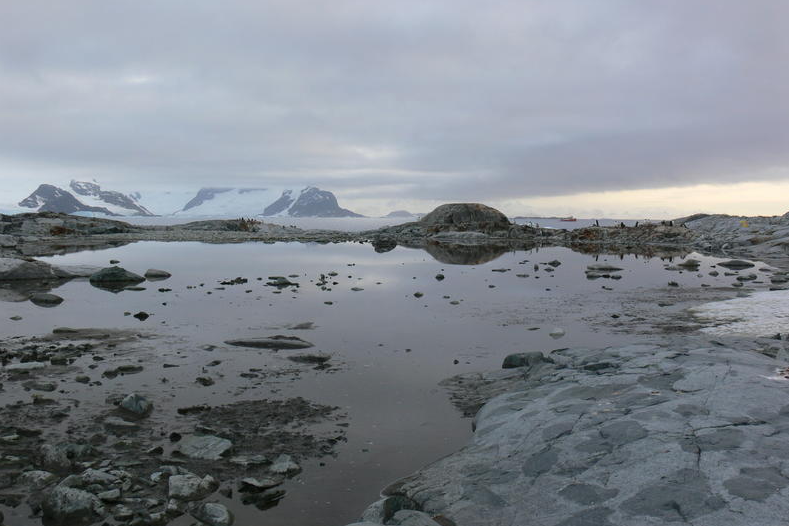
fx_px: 855
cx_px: 396
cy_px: 241
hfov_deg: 49.6
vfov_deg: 34.2
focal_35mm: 39
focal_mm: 7.8
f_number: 4.5
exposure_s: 1/125
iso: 80
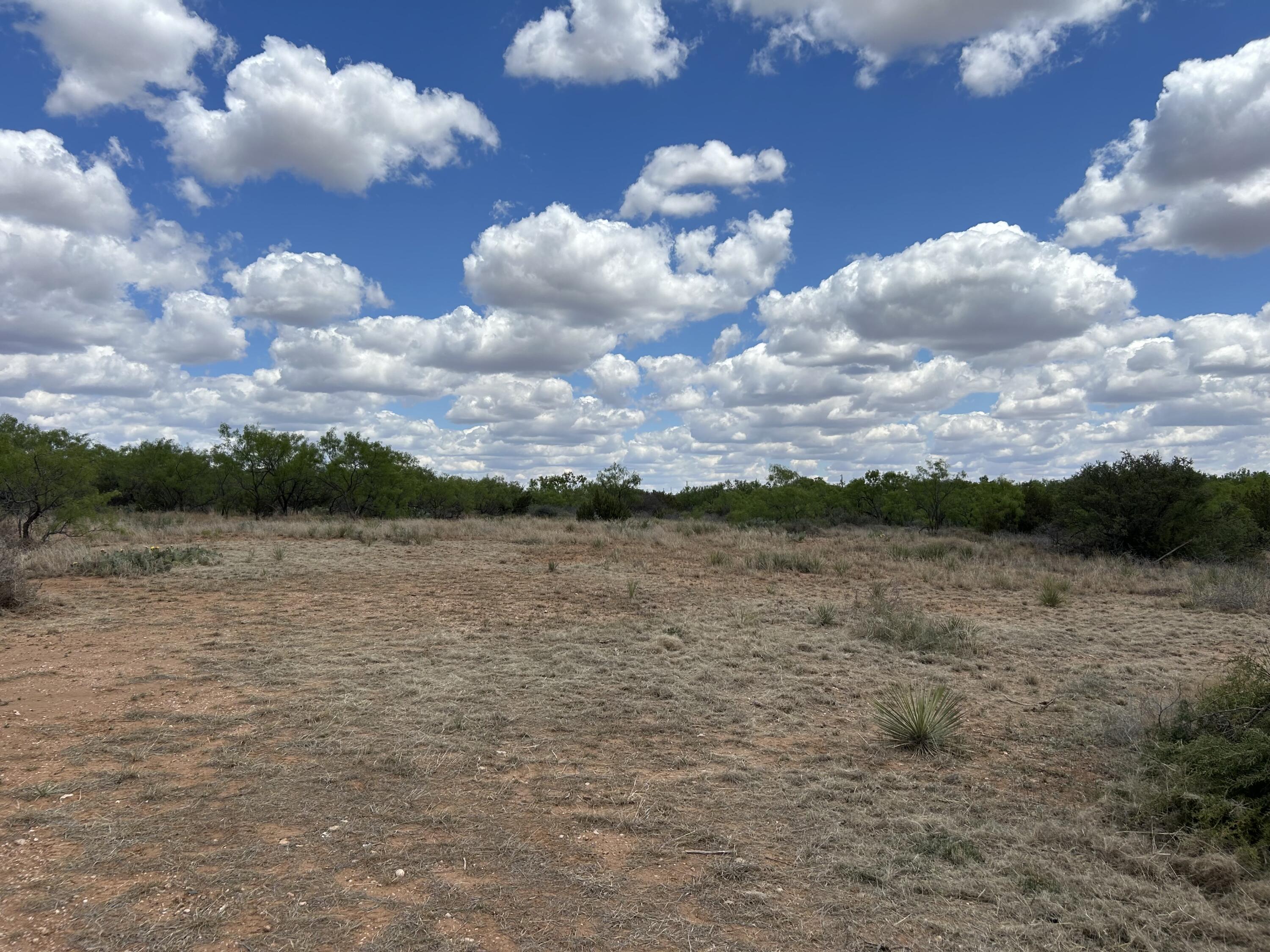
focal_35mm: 26
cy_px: 476
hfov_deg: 67.3
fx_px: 954
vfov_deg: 53.1
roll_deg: -0.1
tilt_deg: +2.0
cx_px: 635
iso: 50
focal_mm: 5.7
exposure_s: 1/7463
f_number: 1.5
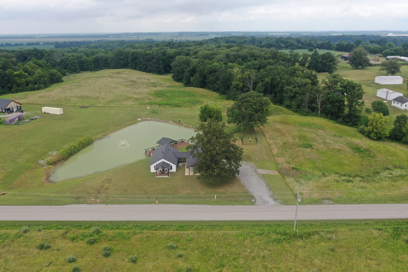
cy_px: 136
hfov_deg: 65.5
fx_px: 317
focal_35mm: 28
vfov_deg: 46.4
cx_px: 204
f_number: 5
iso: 100
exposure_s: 1/240
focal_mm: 10.26
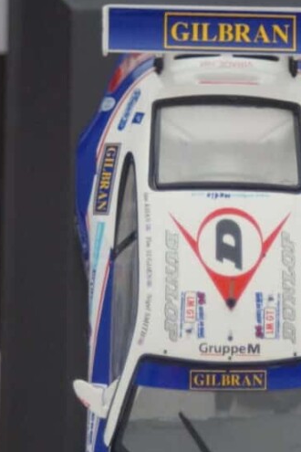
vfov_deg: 10.7
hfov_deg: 7.2
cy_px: 340
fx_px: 2395
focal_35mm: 191
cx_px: 202
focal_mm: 70
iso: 2500
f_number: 5.6
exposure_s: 1/160
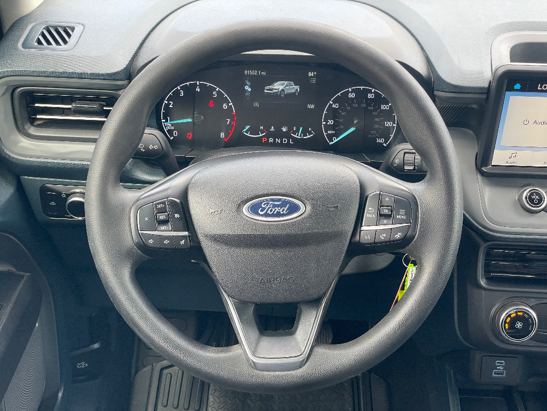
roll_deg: -1.7
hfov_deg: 36.8
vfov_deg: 28.0
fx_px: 822
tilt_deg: -32.1
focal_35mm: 52
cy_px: 206
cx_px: 274
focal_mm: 6
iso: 64
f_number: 2
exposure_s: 1/99
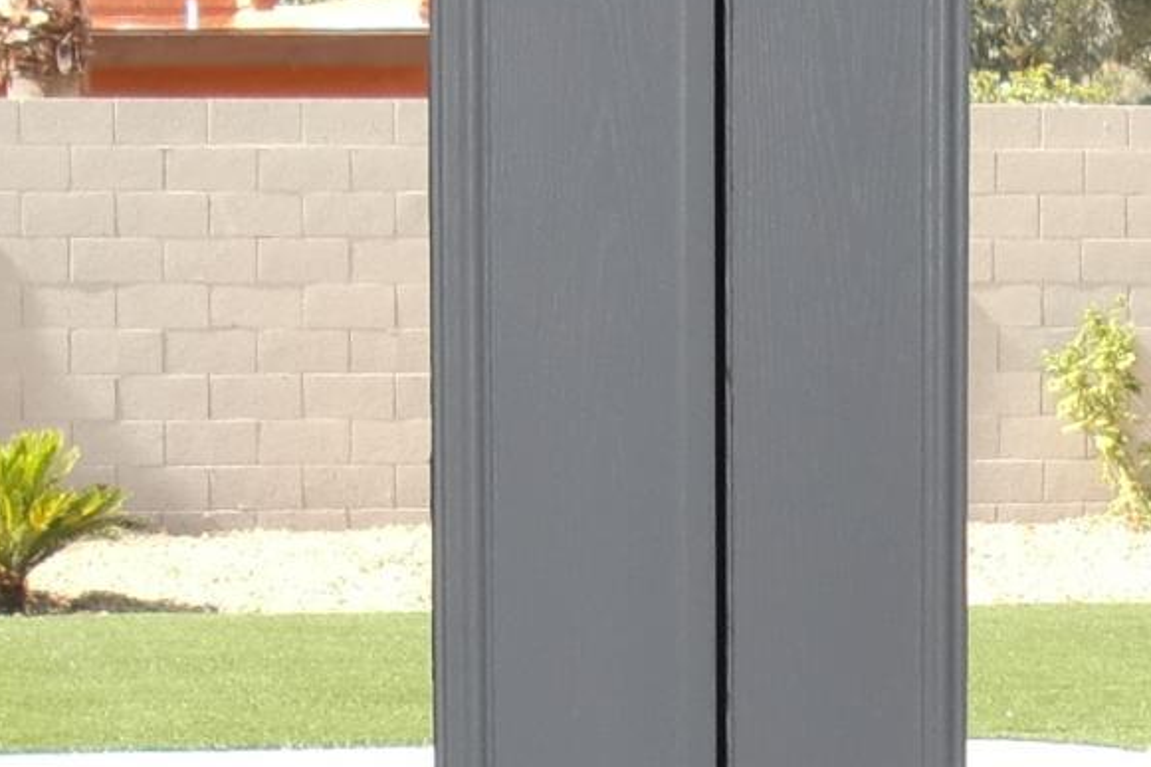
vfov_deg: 7.9
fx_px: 5497
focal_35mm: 172
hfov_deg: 11.9
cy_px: 785
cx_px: 940
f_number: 2.8
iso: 64
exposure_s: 1/250
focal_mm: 6.3
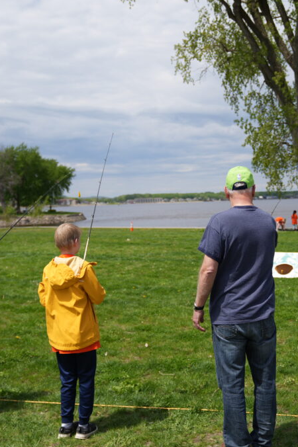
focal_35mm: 47
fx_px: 584
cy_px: 224
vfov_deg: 41.9
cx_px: 207
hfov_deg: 28.4
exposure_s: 1/2500
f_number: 2.8
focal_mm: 31
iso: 100
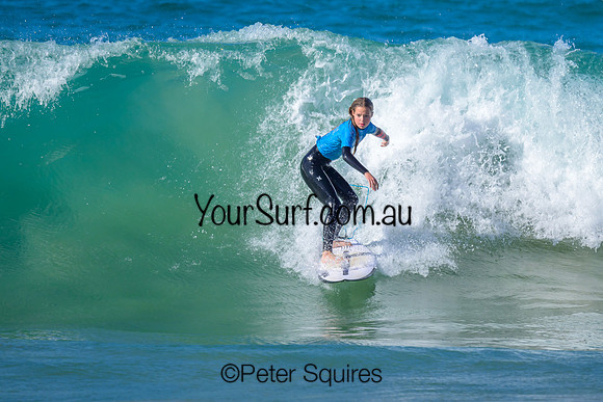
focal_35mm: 1098
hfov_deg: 1.9
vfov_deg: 1.3
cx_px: 363
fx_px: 18402
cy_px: 126
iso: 360
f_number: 6.3
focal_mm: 800
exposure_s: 1/2000
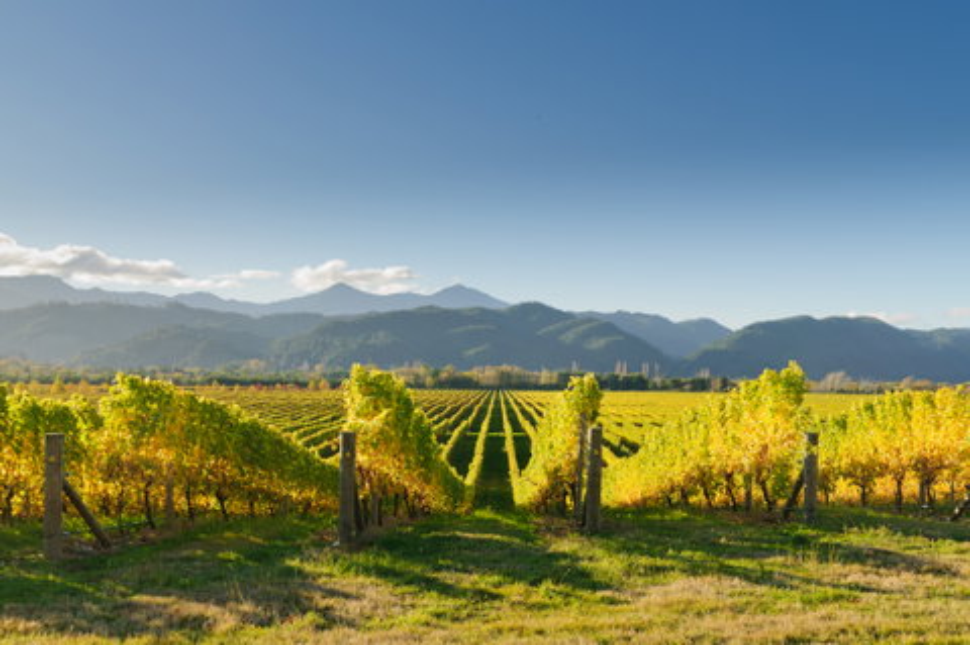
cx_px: 485
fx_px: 969
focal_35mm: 36
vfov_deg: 36.8
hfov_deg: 53.2
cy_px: 322
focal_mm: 24
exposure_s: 1/250
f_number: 7.1
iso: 200
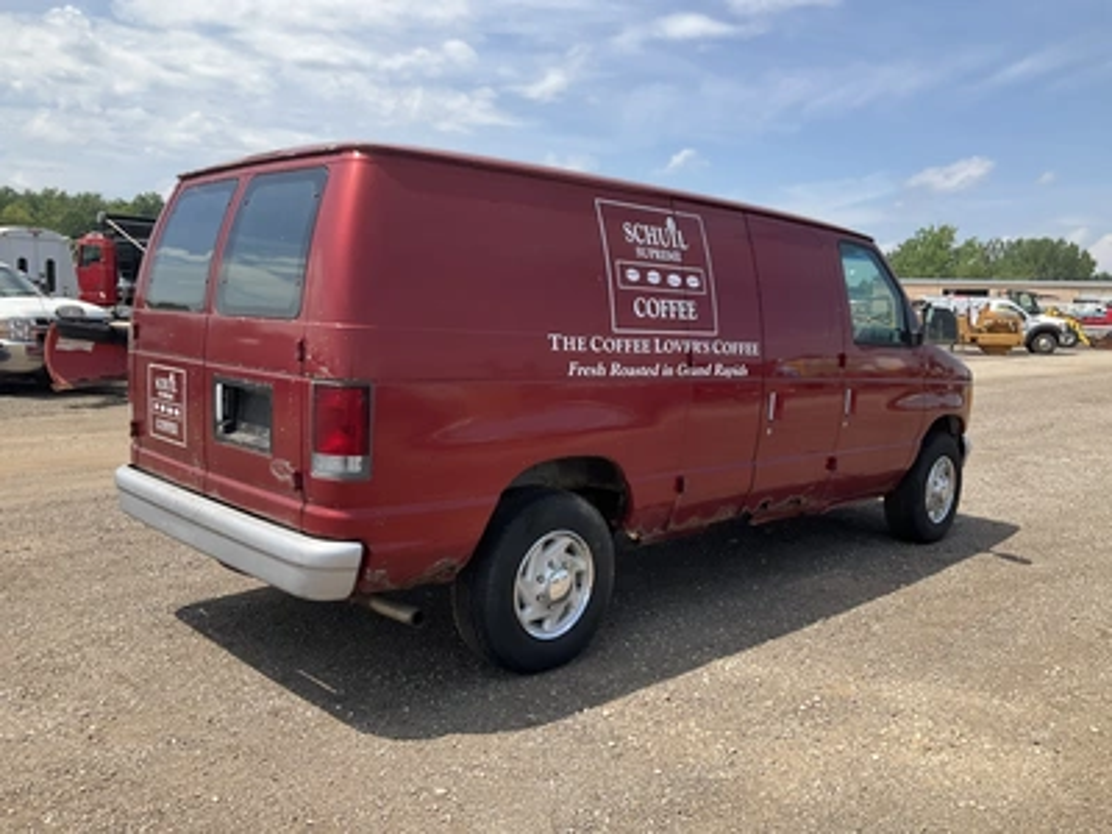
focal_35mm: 29
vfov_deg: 48.2
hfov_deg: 61.7
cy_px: 417
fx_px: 932
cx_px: 556
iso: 25
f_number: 1.8
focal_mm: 3
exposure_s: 1/1195
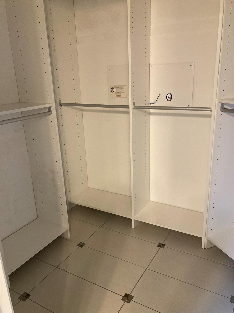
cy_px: 156
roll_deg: +1.8
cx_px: 117
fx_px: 252
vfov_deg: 63.4
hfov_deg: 49.7
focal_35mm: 28
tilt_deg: -16.5
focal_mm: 3.99
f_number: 1.8
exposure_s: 1/40
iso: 250
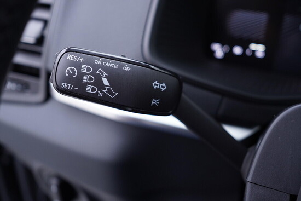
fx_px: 301
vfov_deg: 36.9
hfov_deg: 53.1
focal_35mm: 36
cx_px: 150
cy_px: 100
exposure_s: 1/40
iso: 250
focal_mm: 24
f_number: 2.8
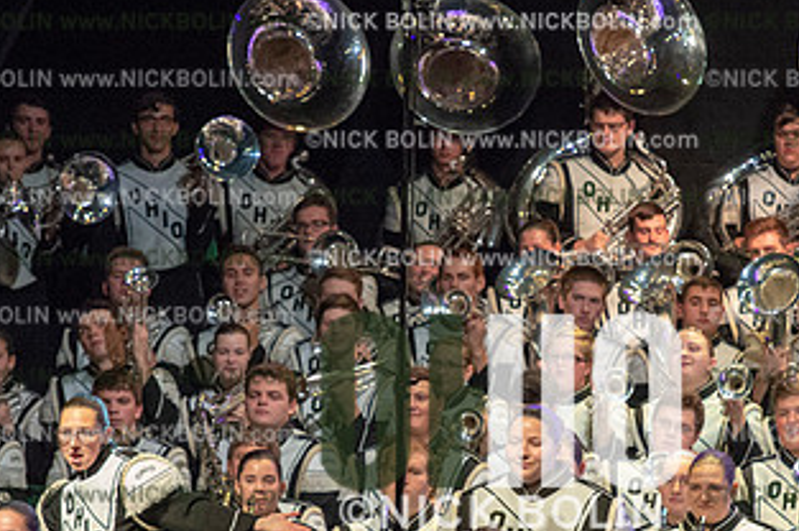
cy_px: 434
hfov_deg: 5.1
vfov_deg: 3.4
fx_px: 9046
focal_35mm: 408
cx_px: 500
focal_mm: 220
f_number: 7.1
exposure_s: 1/200
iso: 8000
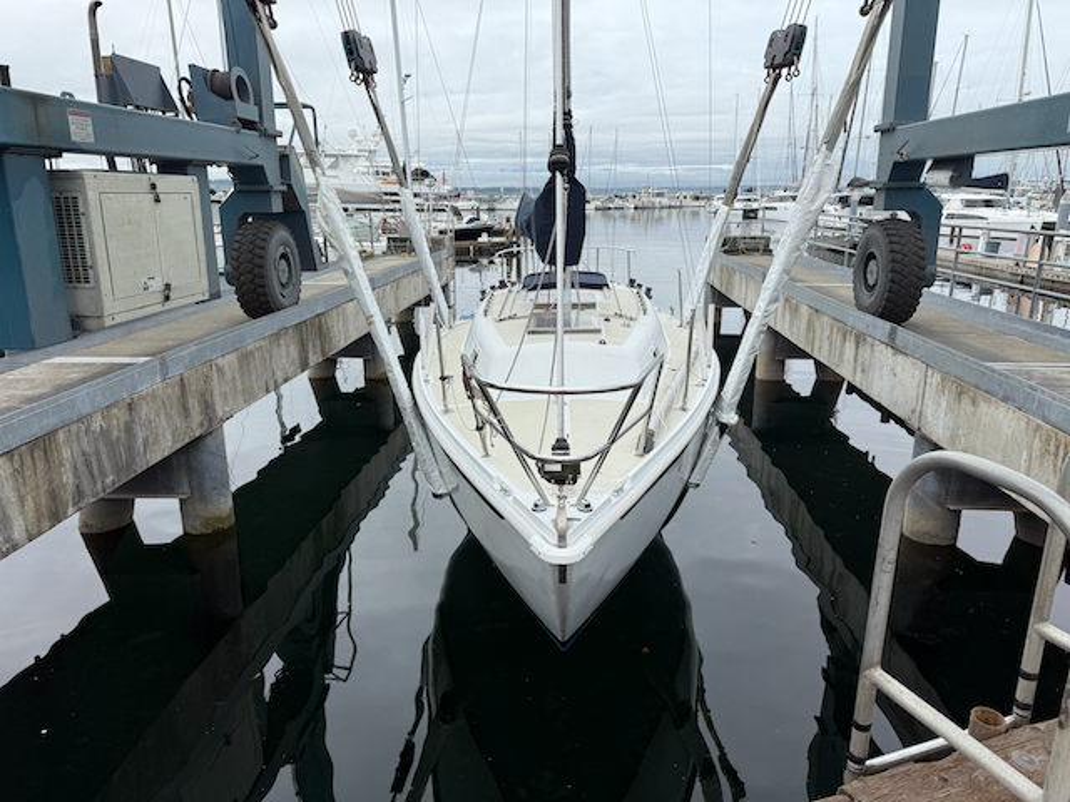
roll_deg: -1.6
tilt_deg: -13.5
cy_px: 401
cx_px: 535
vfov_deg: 56.8
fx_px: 742
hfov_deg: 71.6
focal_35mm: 24
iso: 80
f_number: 1.78
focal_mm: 6.76
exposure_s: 1/1689
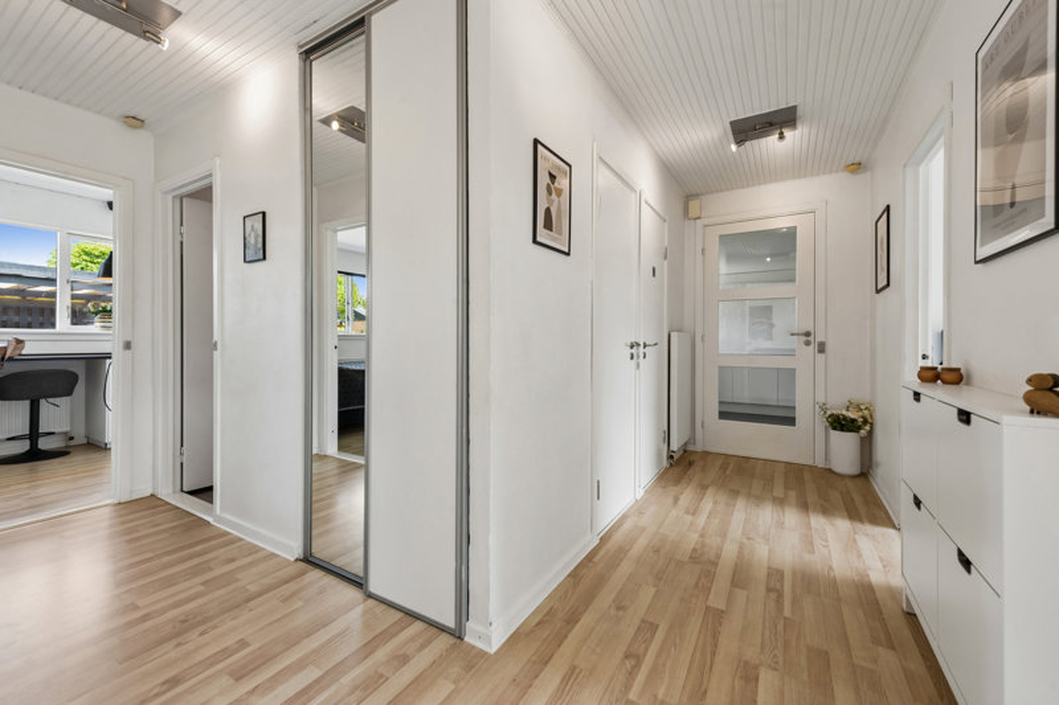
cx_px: 530
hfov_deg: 104.3
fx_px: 412
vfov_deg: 81.2
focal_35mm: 14
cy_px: 352
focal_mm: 14
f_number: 10
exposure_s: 1/13
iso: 200
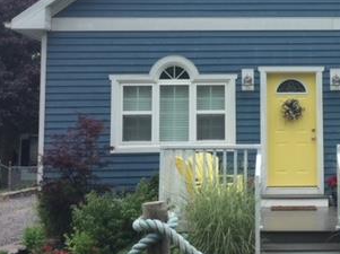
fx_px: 647
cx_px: 303
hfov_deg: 28.4
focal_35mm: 66
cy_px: 65
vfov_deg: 22.0
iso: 25
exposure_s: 1/397
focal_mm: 3.3
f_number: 2.4
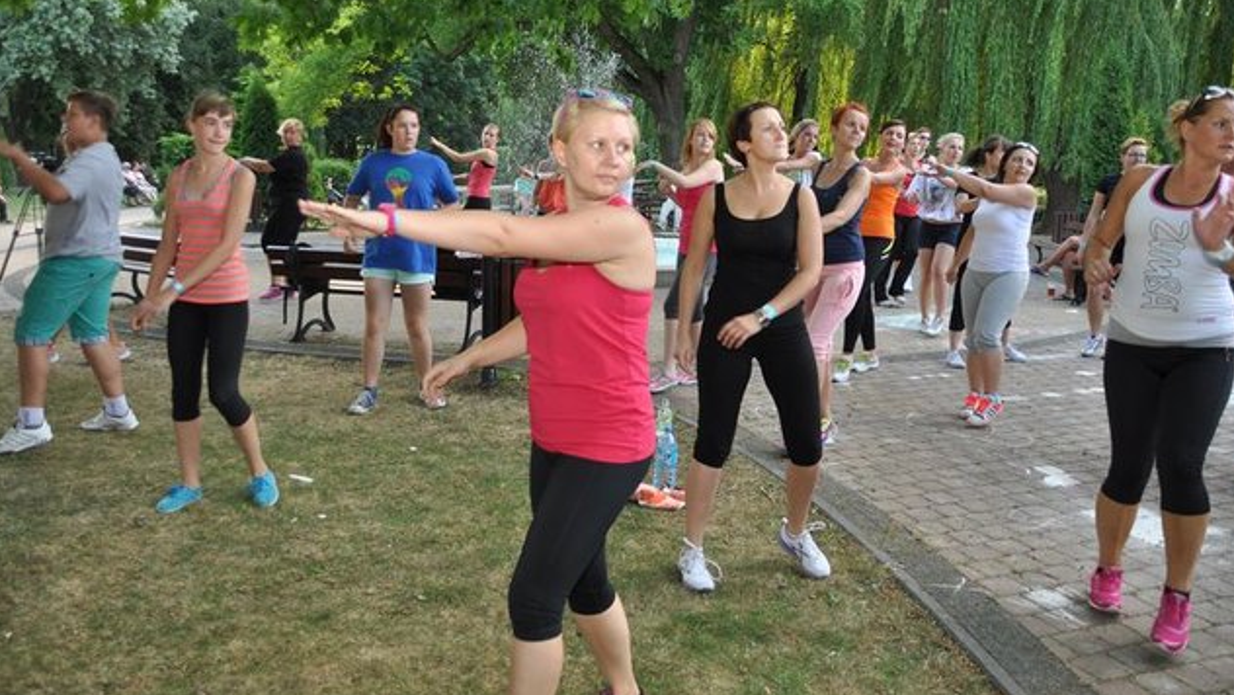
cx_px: 618
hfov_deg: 66.0
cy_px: 282
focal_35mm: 29
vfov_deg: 40.1
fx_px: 949
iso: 200
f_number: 3.5
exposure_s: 1/125
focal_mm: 18
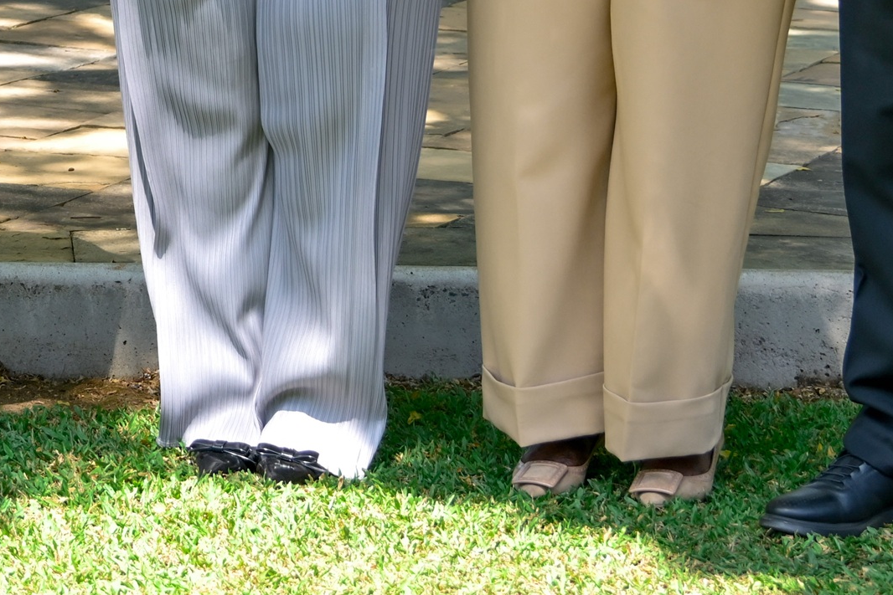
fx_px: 4515
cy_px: -255
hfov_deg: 11.0
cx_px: -240
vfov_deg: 7.4
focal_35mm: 182
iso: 250
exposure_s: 1/200
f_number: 5.6
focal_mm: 47
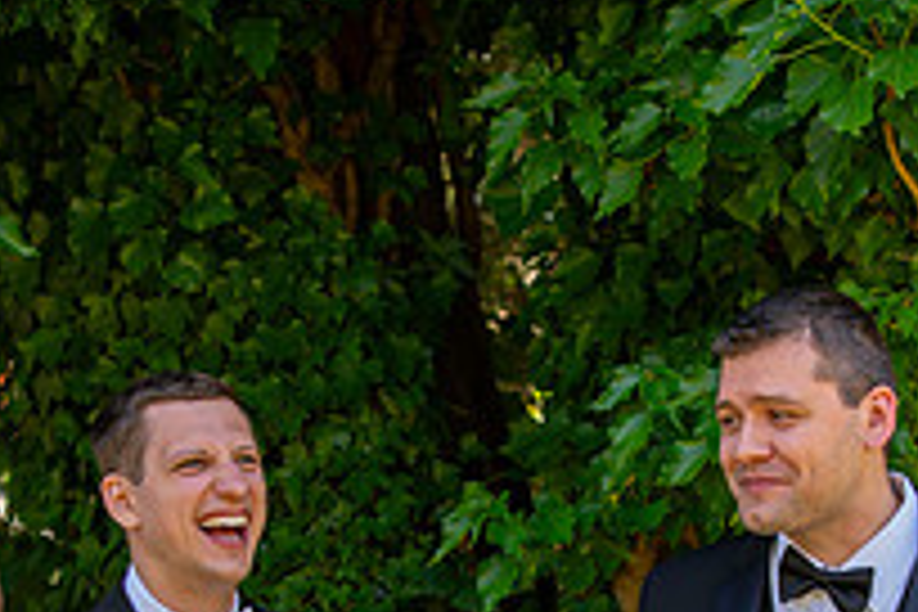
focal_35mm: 88
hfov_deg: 23.1
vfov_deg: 14.9
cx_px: 531
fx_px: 2244
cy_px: 770
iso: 100
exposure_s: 1/125
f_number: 2.8
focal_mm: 31
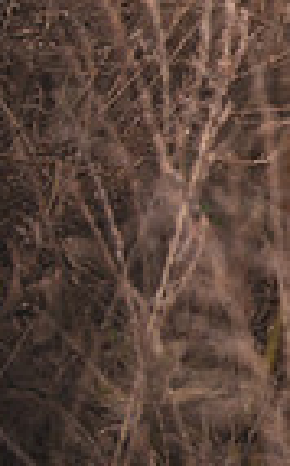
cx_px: 906
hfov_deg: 3.0
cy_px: 2
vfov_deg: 5.0
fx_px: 5365
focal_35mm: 423
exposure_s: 1/320
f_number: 2.8
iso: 500
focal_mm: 102
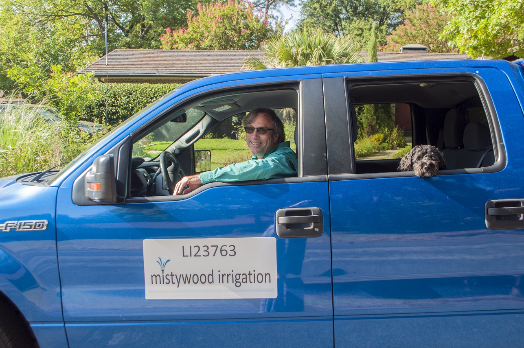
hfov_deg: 53.2
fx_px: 523
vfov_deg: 36.8
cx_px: 262
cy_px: 174
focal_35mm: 36
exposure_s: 1/160
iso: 200
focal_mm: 24
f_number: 6.3
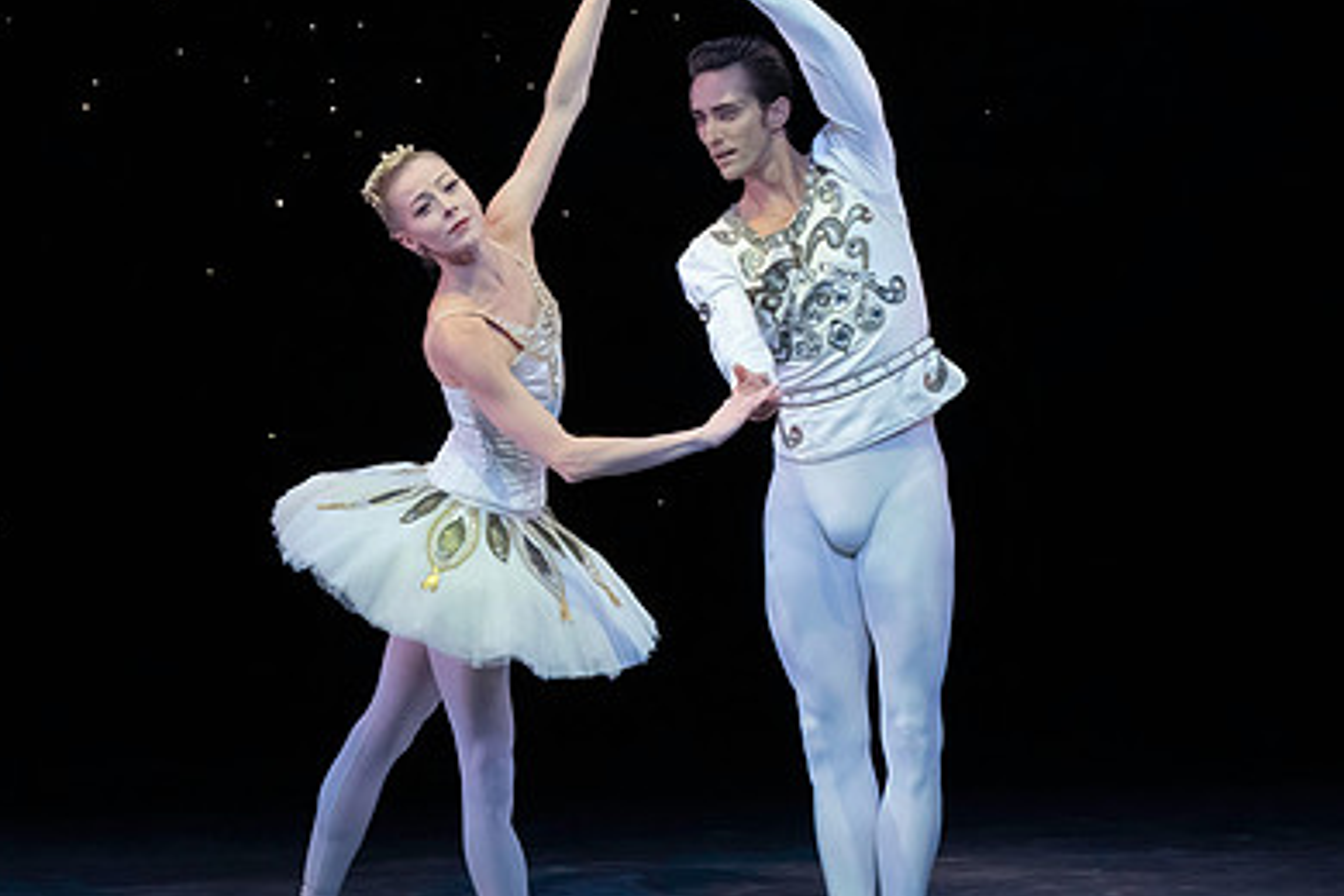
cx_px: 596
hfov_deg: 3.6
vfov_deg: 2.4
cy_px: 313
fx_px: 21092
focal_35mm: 565
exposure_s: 1/400
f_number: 10
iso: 20000
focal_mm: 333
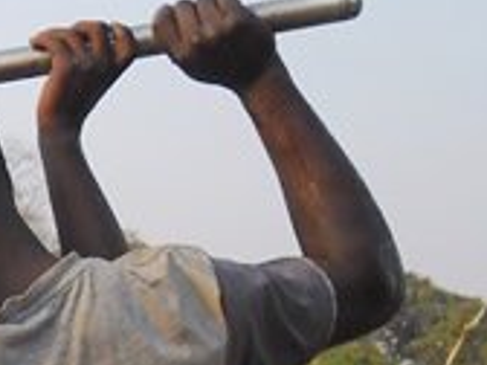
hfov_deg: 17.2
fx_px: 1449
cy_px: 484
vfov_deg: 13.8
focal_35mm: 103
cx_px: -249
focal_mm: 4.9
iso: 80
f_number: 3.5
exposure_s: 1/165
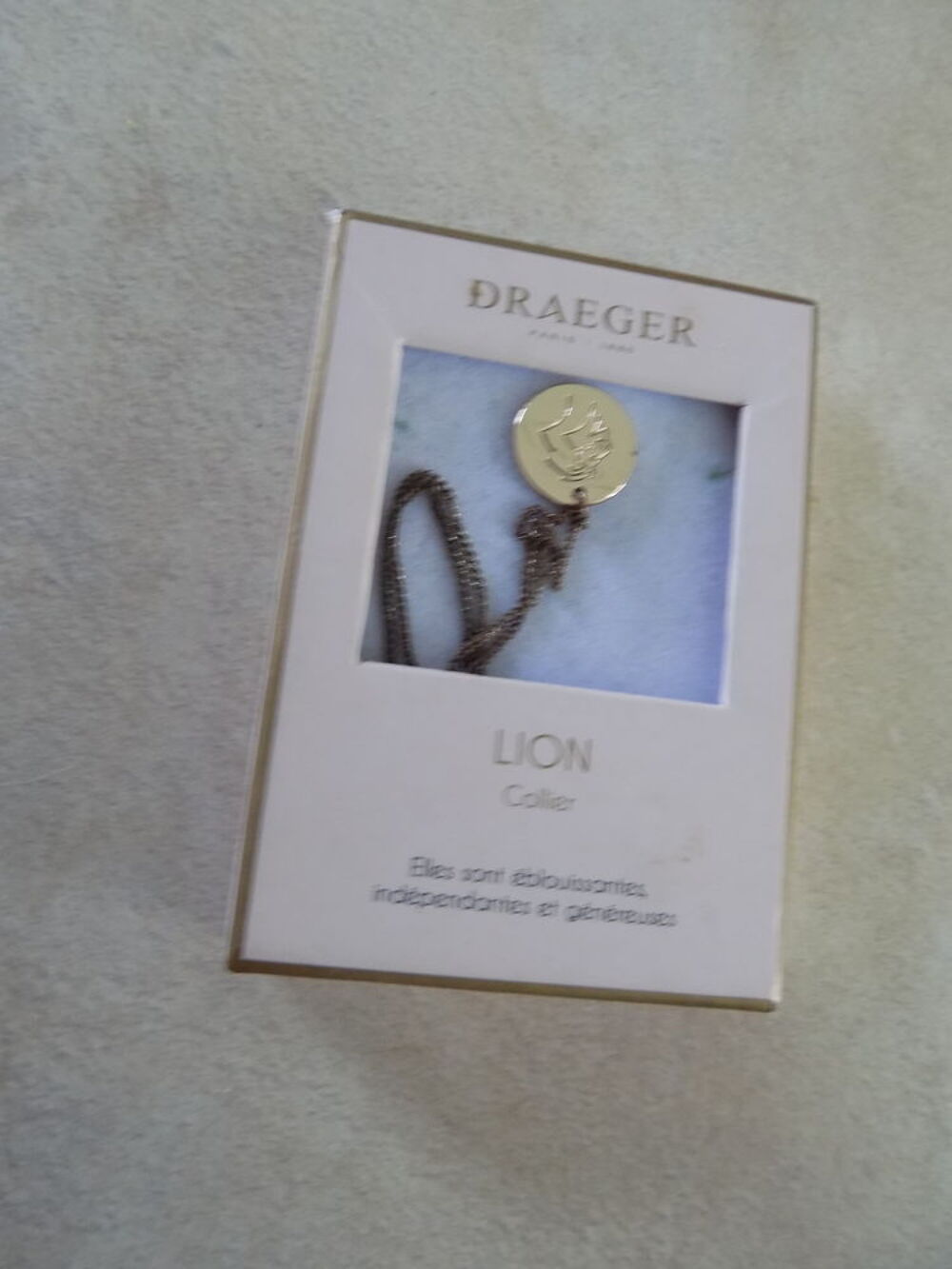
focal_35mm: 24
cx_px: 476
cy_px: 634
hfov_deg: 56.8
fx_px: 880
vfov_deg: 71.6
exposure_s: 1/30
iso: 200
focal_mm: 4.3
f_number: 3.1
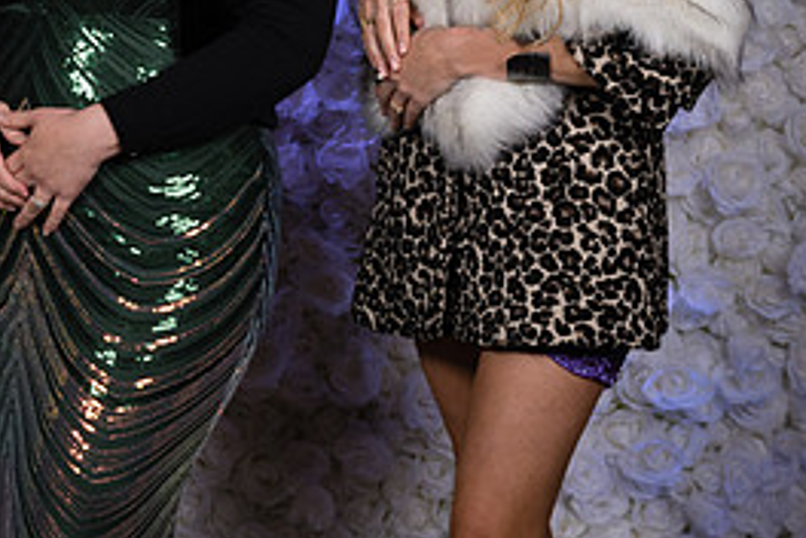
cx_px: -29
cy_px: -44
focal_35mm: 103
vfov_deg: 13.1
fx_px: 2306
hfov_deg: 19.2
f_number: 5.6
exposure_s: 1/200
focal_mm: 43
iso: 400
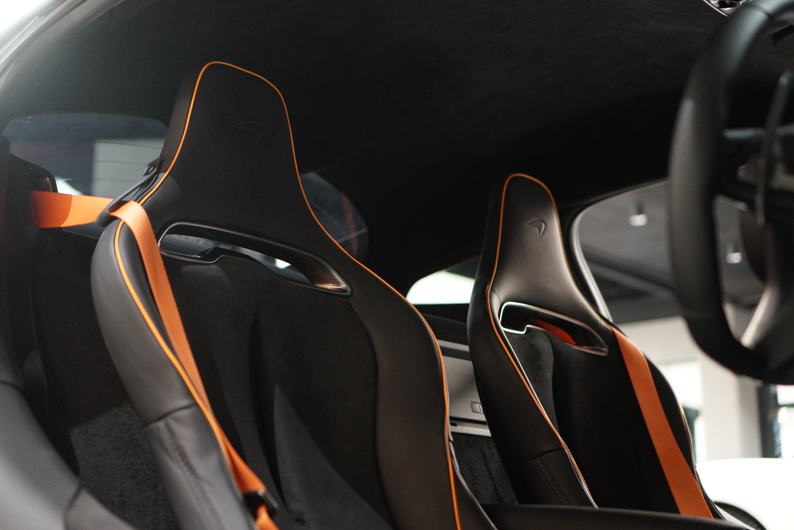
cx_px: 397
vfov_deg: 26.0
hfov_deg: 38.2
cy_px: 265
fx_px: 1147
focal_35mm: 52
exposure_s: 1/100
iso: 3200
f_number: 2
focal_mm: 35
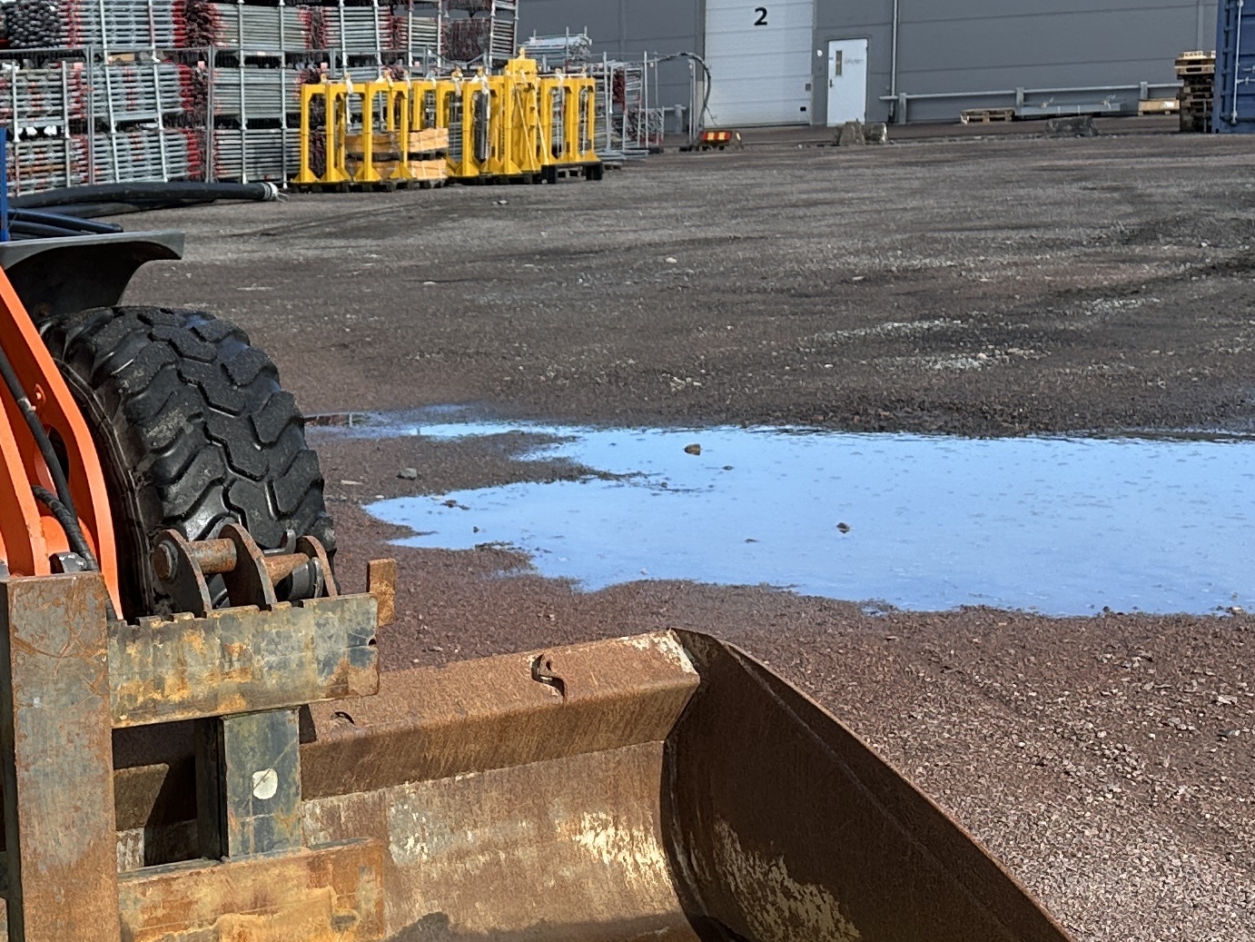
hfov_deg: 27.0
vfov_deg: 20.9
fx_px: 2538
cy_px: 669
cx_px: 168
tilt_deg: -12.4
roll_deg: +2.1
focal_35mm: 70
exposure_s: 1/2070
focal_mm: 6.86
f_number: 1.78
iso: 80
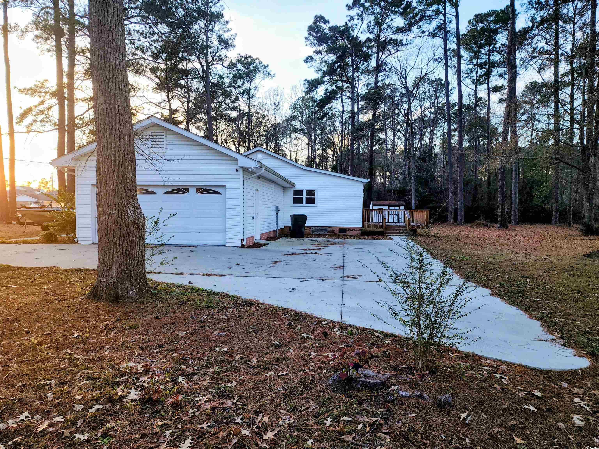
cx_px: 300
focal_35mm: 23
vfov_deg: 58.9
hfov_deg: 73.9
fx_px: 398
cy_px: 224
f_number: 1.8
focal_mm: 6.4
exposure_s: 1/50
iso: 16
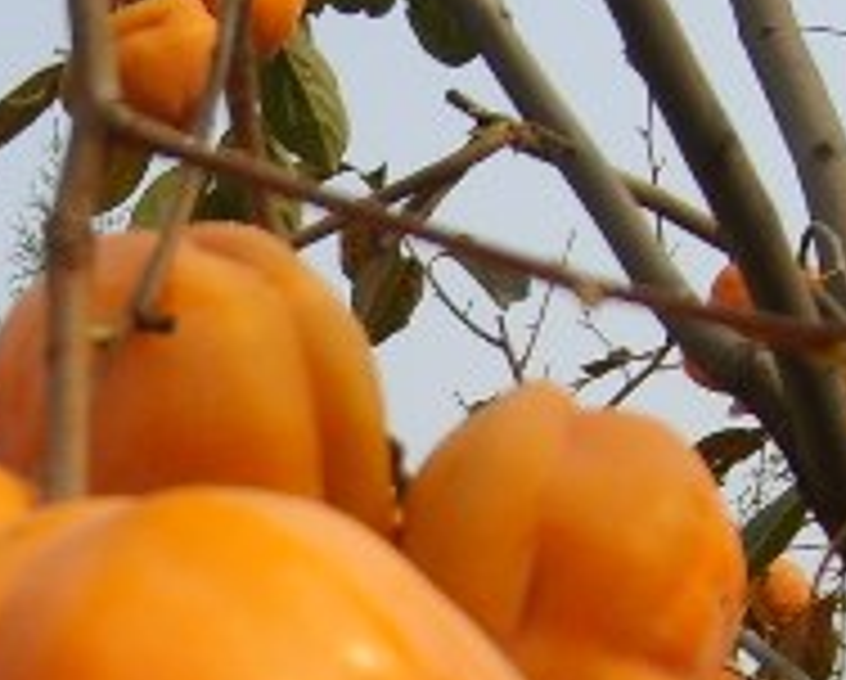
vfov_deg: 13.1
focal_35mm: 116
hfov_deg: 16.2
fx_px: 2909
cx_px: -36
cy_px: 739
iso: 50
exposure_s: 1/750
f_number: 2.8
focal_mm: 5.8
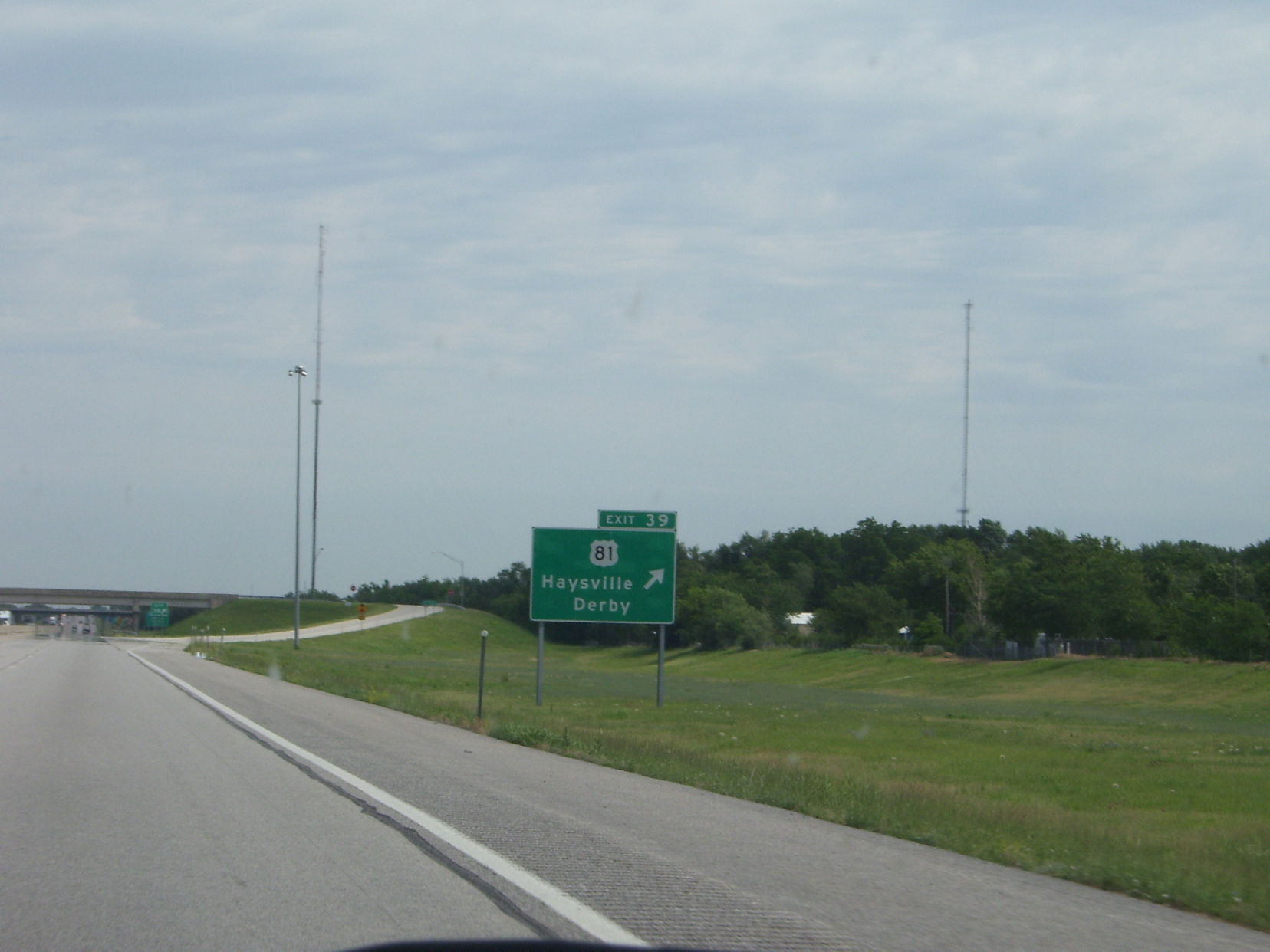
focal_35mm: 102
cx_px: 635
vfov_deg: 14.5
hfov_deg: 19.3
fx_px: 3742
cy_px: 476
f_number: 8
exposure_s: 1/250
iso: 80
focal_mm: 16.8
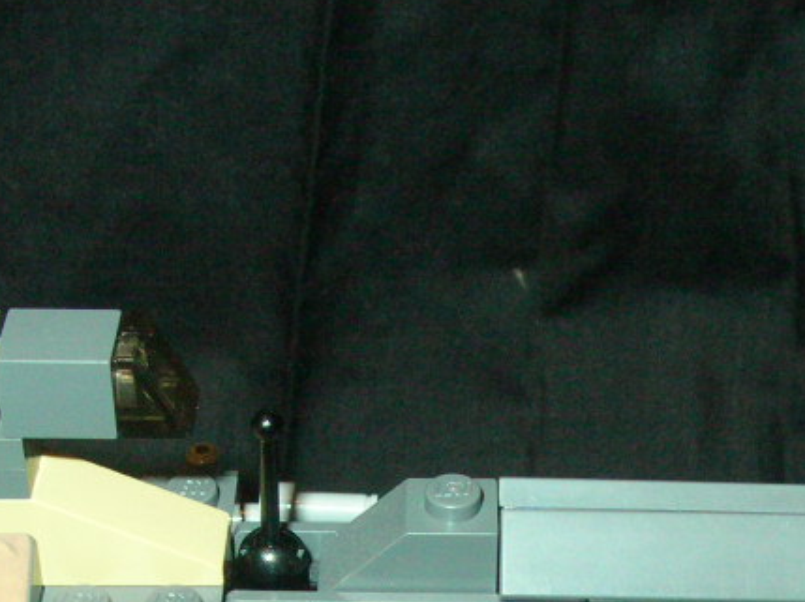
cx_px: 426
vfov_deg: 16.5
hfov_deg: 22.8
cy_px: 709
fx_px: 1998
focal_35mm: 86
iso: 200
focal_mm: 6
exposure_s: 1/60.1
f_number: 3.7
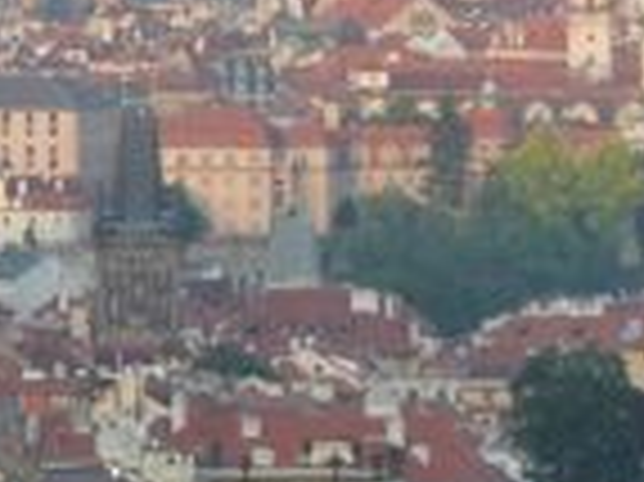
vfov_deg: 2.8
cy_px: -104
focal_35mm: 536
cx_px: -284
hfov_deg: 3.7
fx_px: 9963
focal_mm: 21
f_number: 4.4
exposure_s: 1/60
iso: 125
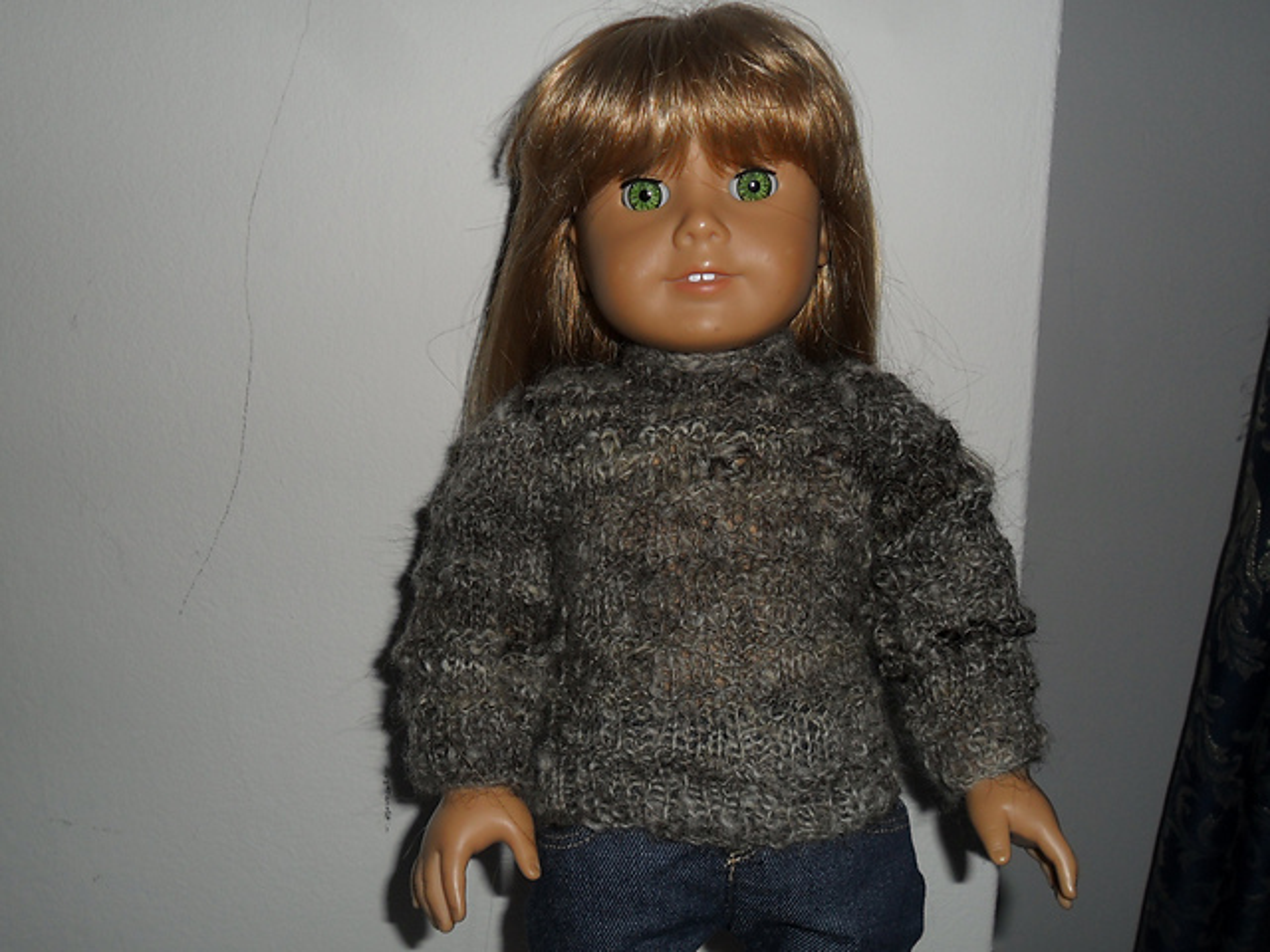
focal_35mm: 32
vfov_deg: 44.2
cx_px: 635
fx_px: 1174
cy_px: 476
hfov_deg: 56.8
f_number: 9.4
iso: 100
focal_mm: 5.7
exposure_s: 1/45
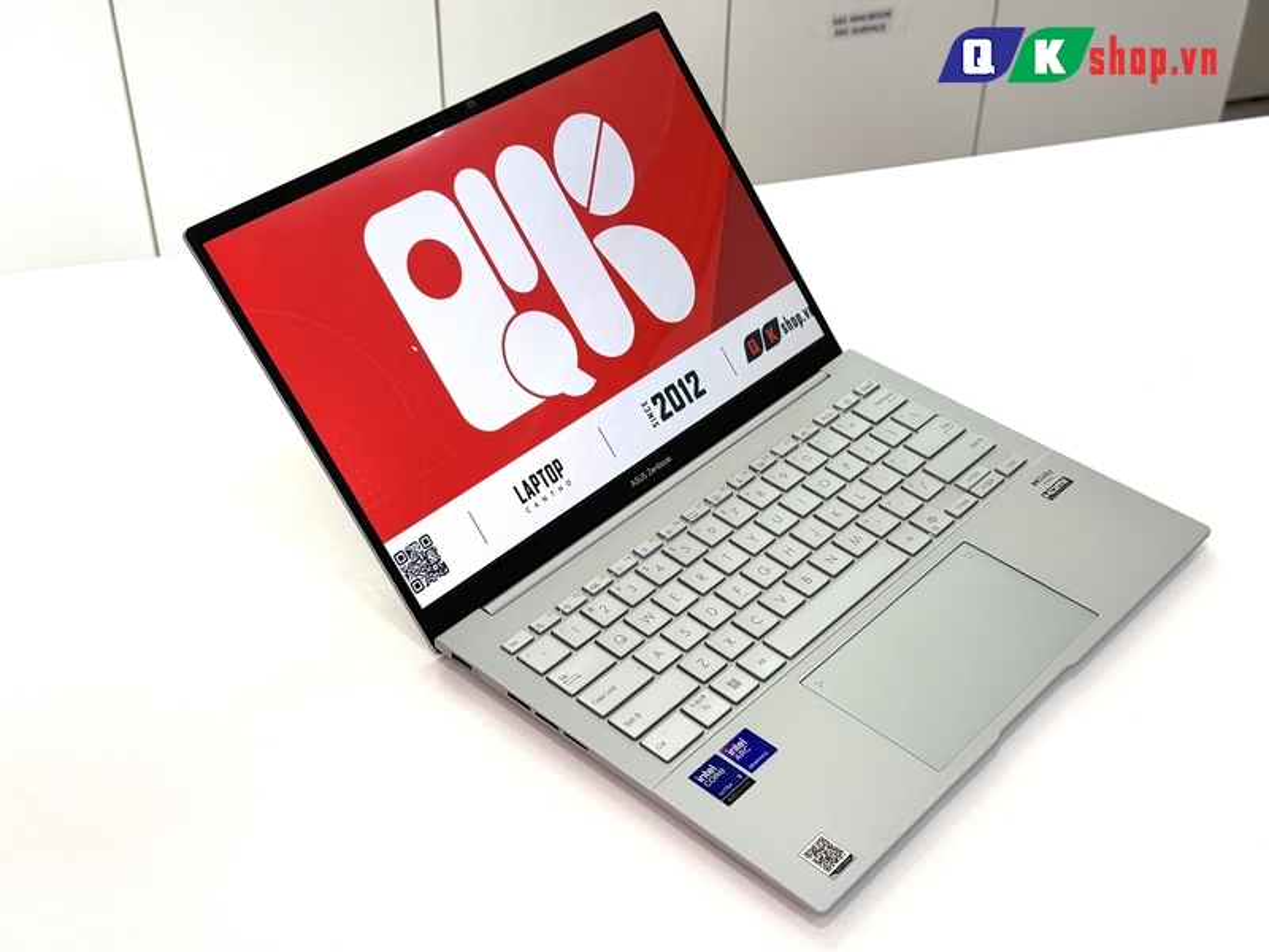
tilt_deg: -38.6
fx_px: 1760
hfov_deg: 39.7
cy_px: 476
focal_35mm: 48
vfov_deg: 30.3
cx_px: 634
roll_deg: +0.2
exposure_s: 1/139
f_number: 1.78
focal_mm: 6.76
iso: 50
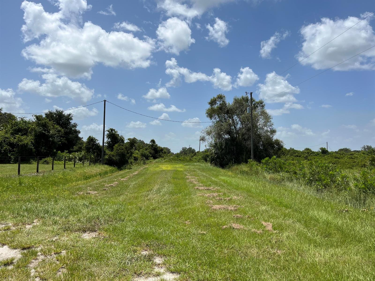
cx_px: 188
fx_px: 282
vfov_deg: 53.1
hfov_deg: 67.3
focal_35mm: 26
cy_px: 140
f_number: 1.6
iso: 50
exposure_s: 1/5556
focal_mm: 5.1
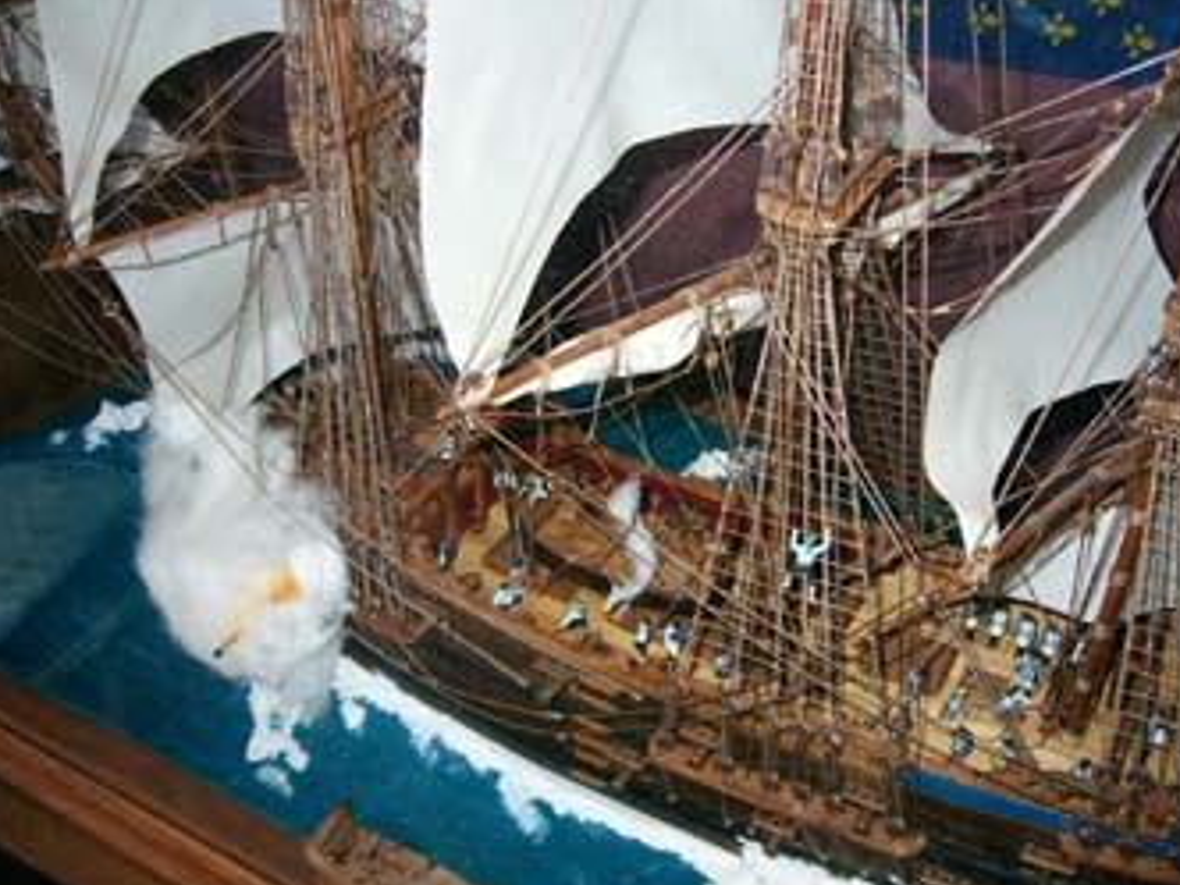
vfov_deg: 39.7
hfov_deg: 51.4
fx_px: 1227
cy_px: 444
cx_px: 588
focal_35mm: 36
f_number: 2.8
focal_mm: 5.8
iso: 100
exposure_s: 1/60
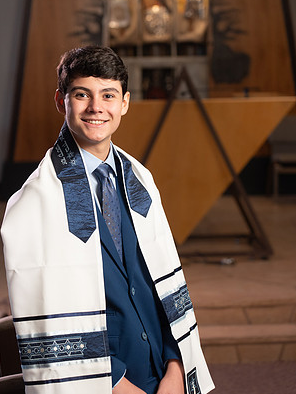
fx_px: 1276
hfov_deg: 13.2
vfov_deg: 17.6
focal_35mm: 112
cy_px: 186
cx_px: 149
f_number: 4
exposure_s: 1/250
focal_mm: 102
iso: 1250
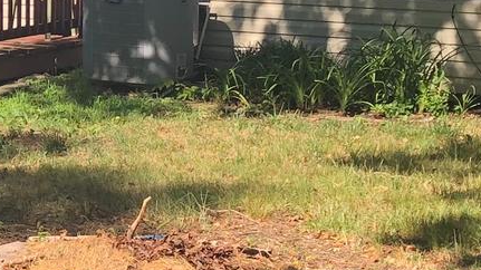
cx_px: -211
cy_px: 122
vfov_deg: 8.4
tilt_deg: -9.5
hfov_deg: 14.0
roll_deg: +0.3
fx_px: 1849
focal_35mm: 145
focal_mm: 3.99
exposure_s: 1/813
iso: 20
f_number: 1.8
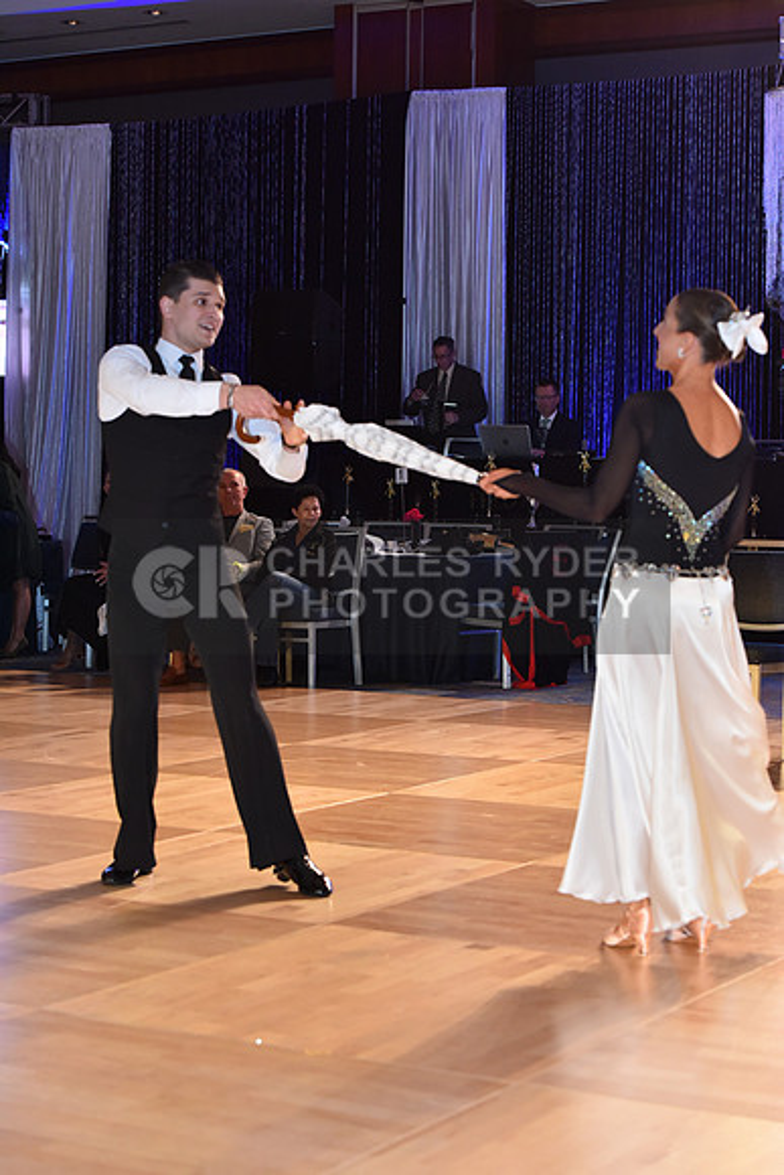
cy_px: 588
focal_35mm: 70
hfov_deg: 19.5
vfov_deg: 28.8
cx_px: 392
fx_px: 2285
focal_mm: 70
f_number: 4.5
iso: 2000
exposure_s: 1/250
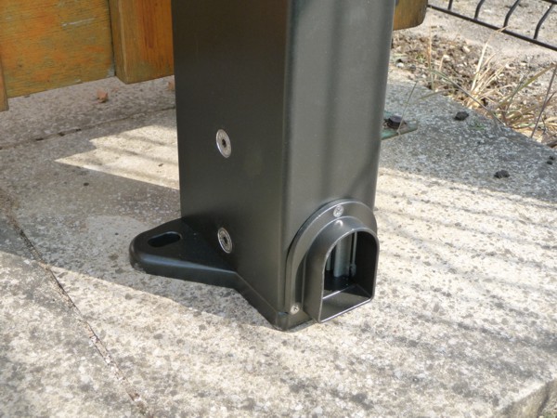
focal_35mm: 48
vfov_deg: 30.3
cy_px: 209
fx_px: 772
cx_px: 278
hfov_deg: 39.7
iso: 160
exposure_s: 1/250
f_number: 4.2
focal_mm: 8
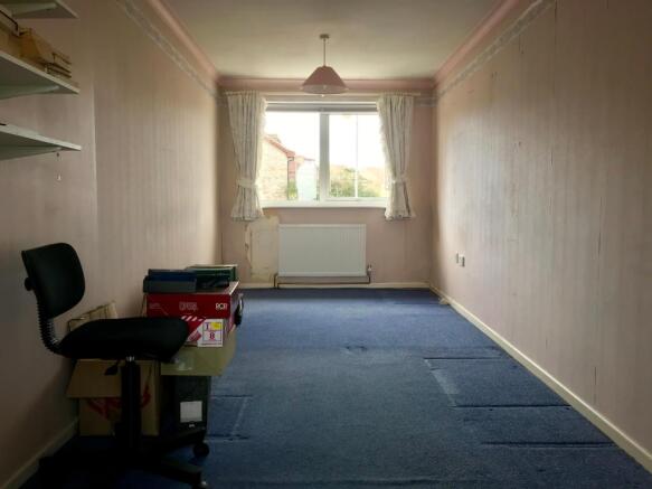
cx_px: 326
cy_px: 244
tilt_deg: -2.7
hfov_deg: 63.5
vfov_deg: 49.7
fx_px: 527
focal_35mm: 28
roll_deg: +0.2
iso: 20
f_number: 1.8
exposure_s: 1/50
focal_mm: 3.99
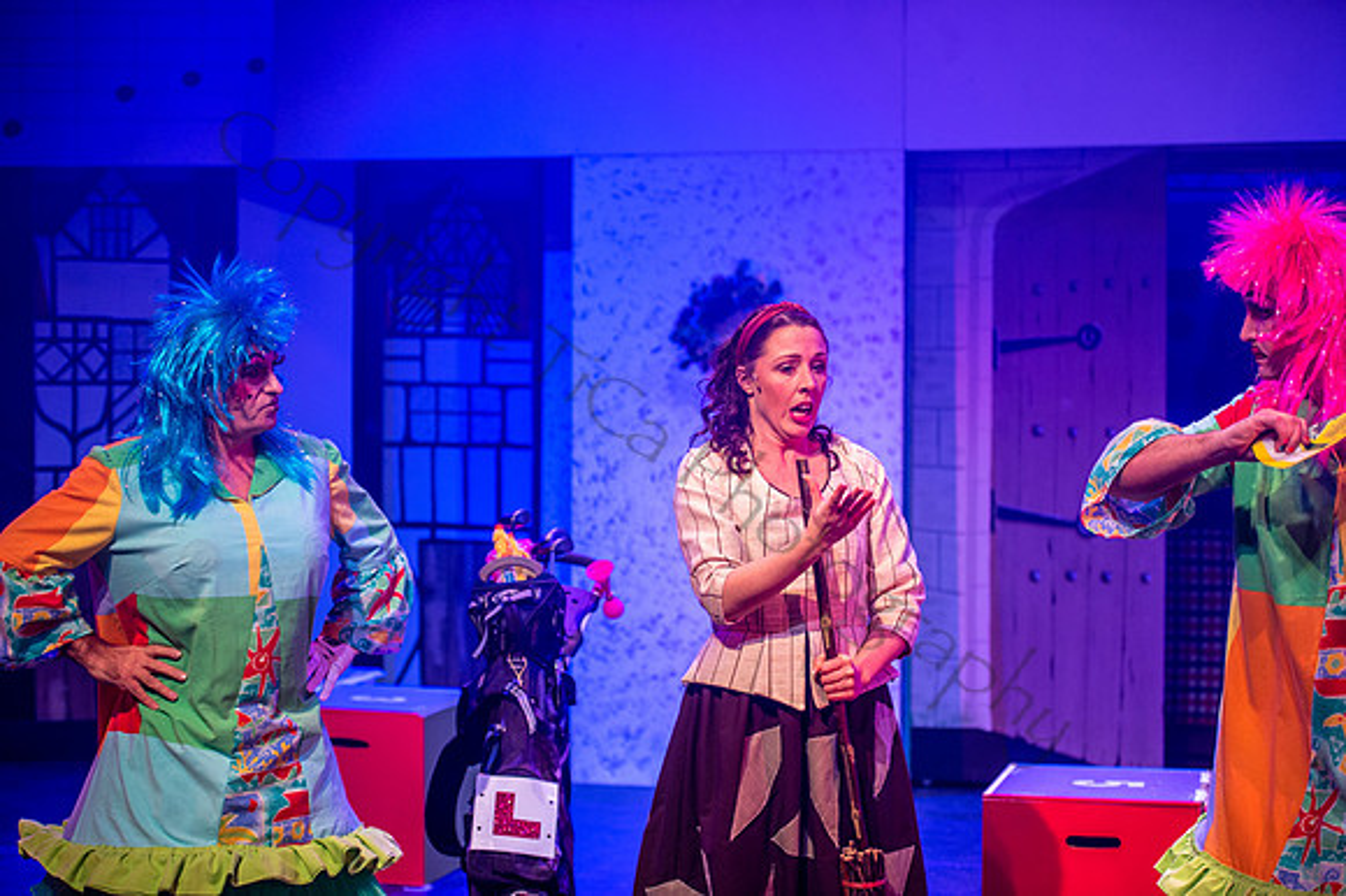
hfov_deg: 28.9
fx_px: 2616
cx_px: 673
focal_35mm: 70
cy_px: 448
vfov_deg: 19.4
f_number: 2.8
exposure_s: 1/400
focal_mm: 70
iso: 1000
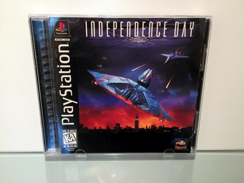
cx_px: 122
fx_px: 204
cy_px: 92
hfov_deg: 61.7
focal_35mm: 29
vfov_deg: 48.2
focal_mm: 4.15
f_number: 2.2
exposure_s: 1/33
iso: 100
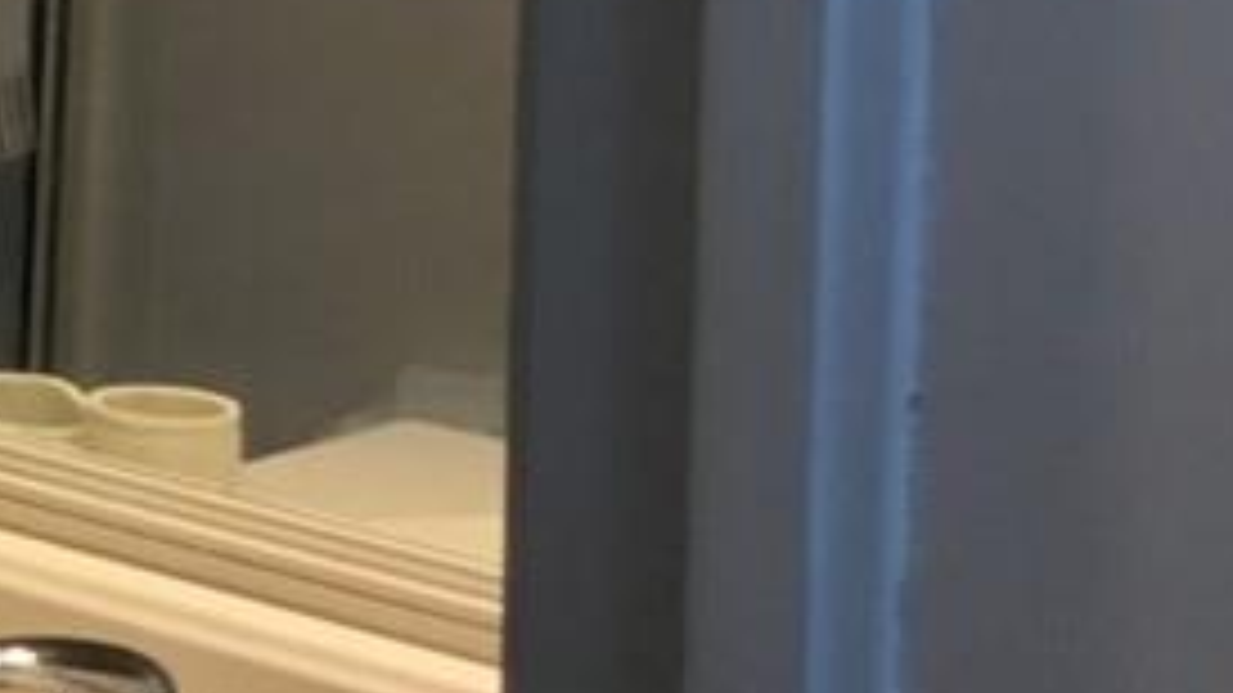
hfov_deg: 14.9
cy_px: -68
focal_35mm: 126
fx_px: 4119
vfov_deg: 9.5
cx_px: -972
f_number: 2.4
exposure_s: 1/30
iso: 100
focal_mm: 3.3
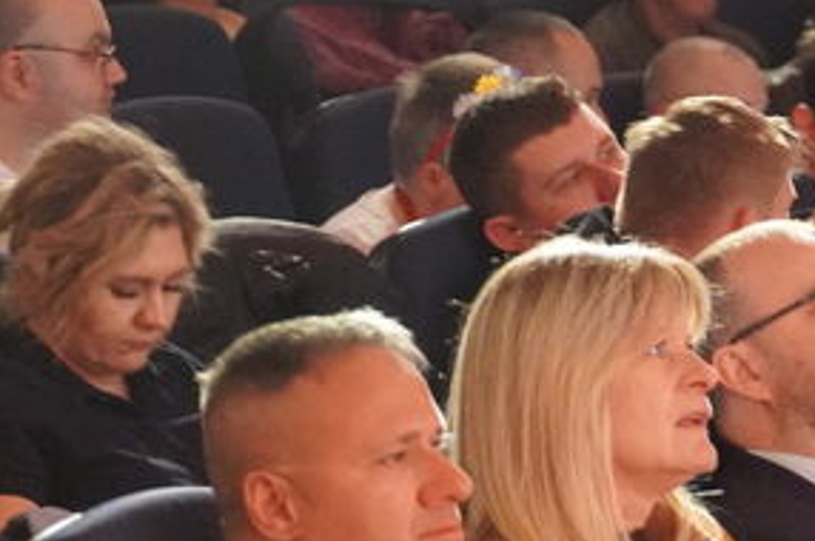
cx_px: 408
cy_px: 642
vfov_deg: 5.1
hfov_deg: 7.7
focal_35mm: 269
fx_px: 6083
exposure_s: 1/10
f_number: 4
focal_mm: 64
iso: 6400
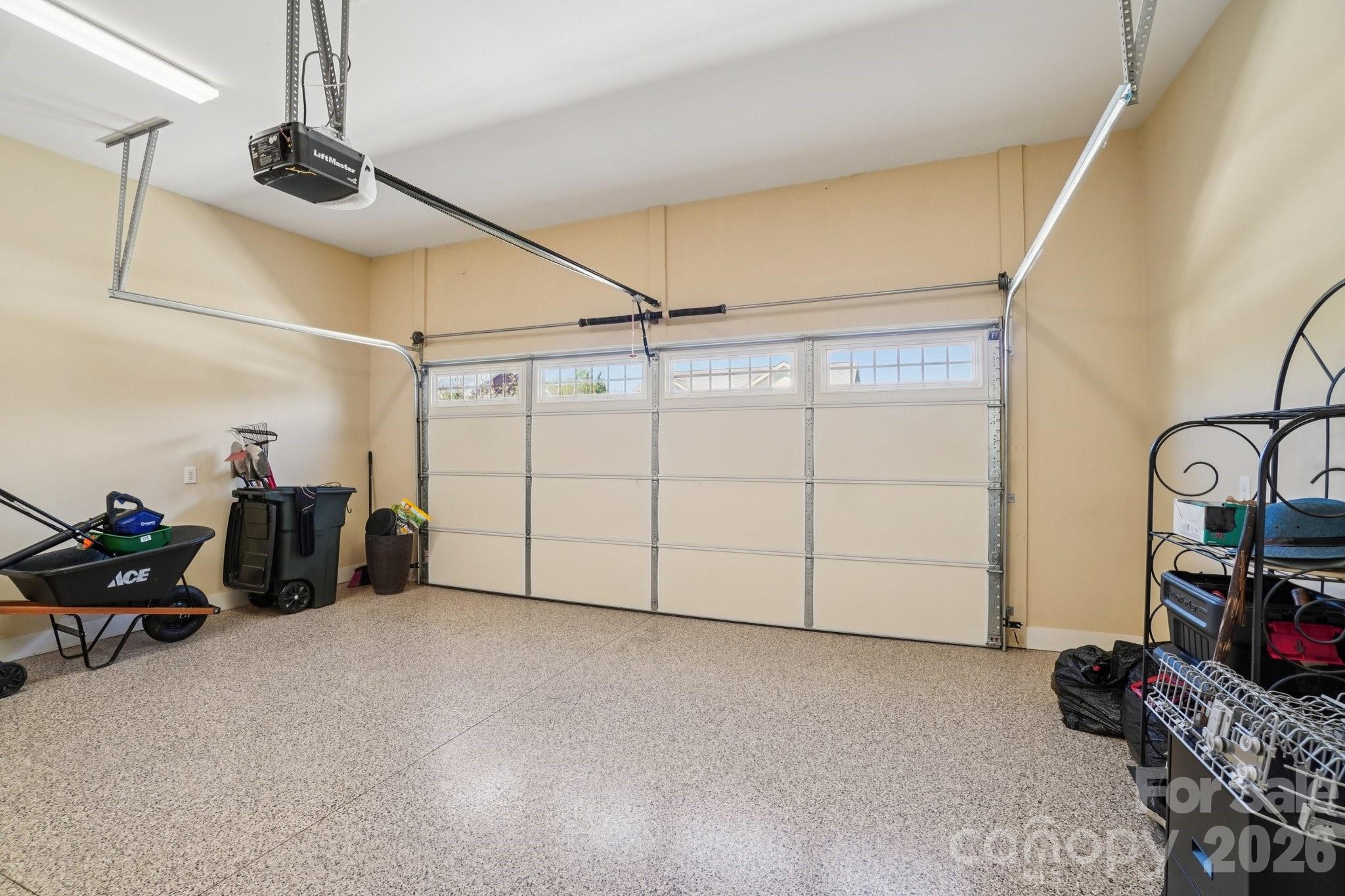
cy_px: 448
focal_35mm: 15
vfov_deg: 77.3
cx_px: 672
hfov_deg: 100.4
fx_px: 560
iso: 400
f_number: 8
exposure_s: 1/25
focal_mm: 10
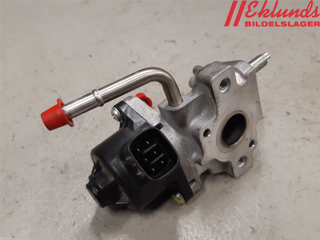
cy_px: 120
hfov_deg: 67.3
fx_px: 240
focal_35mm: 26
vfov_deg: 53.1
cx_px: 160
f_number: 1.7
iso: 125
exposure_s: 1/50
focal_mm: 3.93
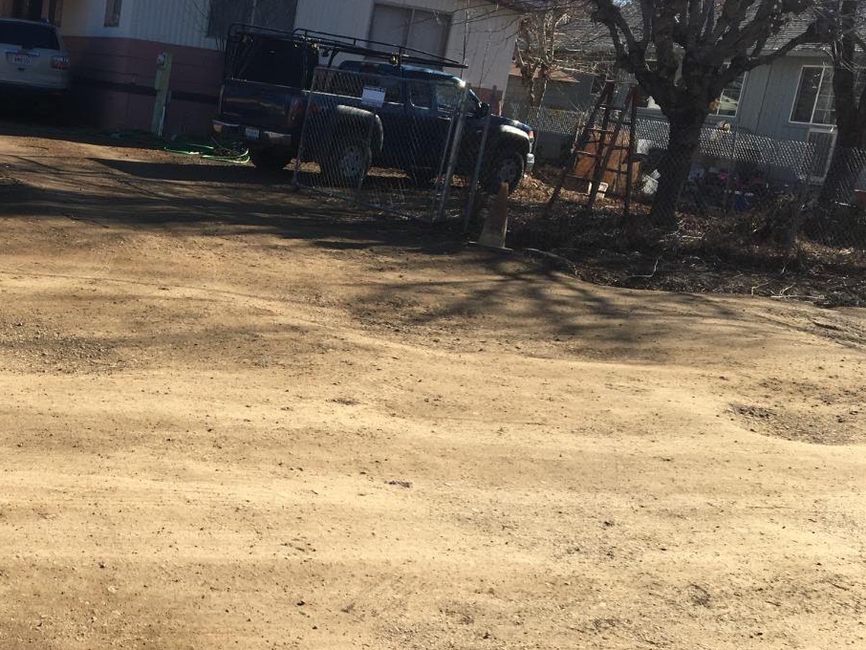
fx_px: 1201
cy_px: 326
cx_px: 153
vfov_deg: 30.3
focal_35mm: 48
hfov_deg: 38.0
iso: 25
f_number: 2.2
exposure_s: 1/894
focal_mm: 4.15
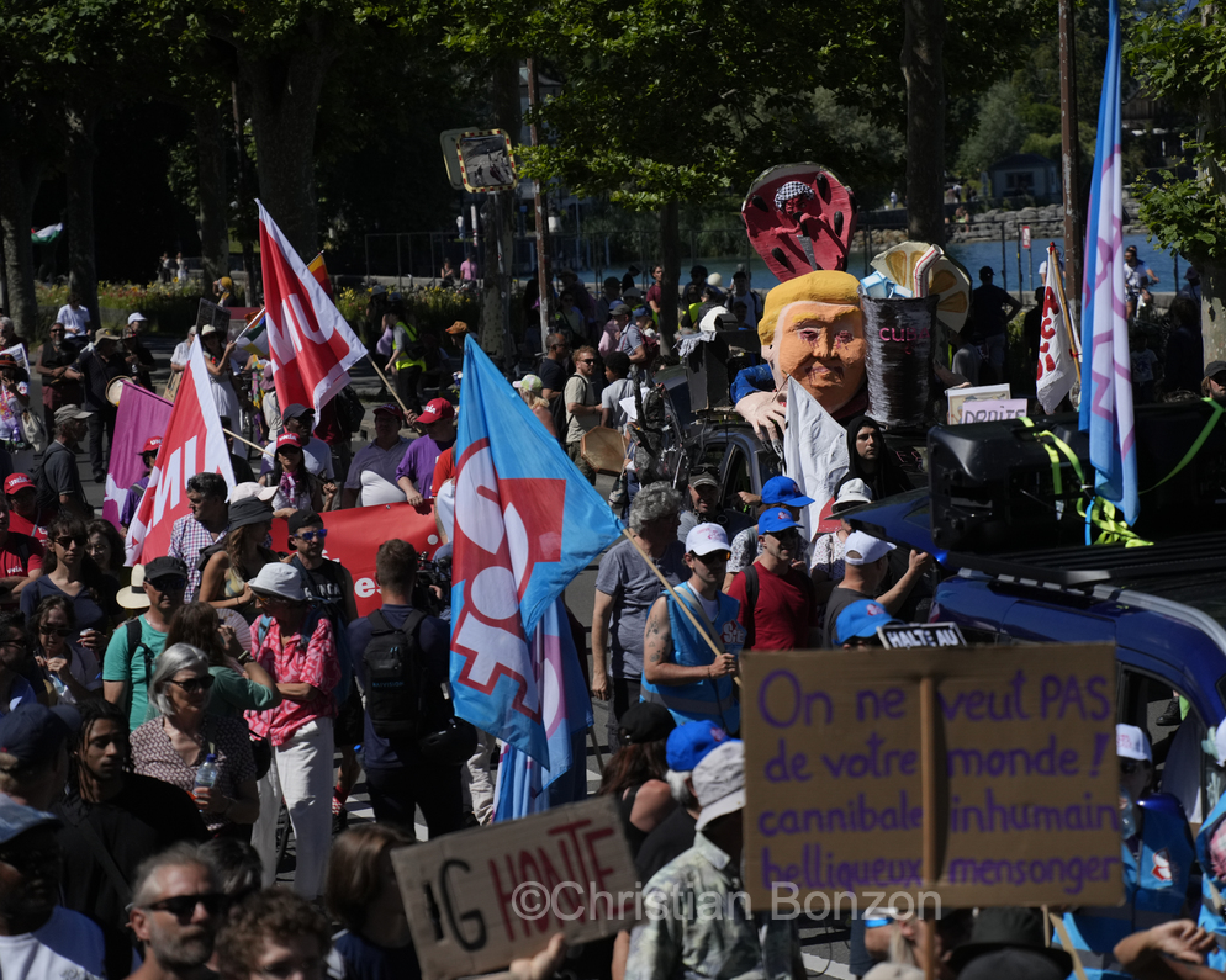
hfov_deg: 11.9
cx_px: 728
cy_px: 488
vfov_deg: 9.5
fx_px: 5886
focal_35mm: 162
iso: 800
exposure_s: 1/8000
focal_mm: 143.2
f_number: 6.3
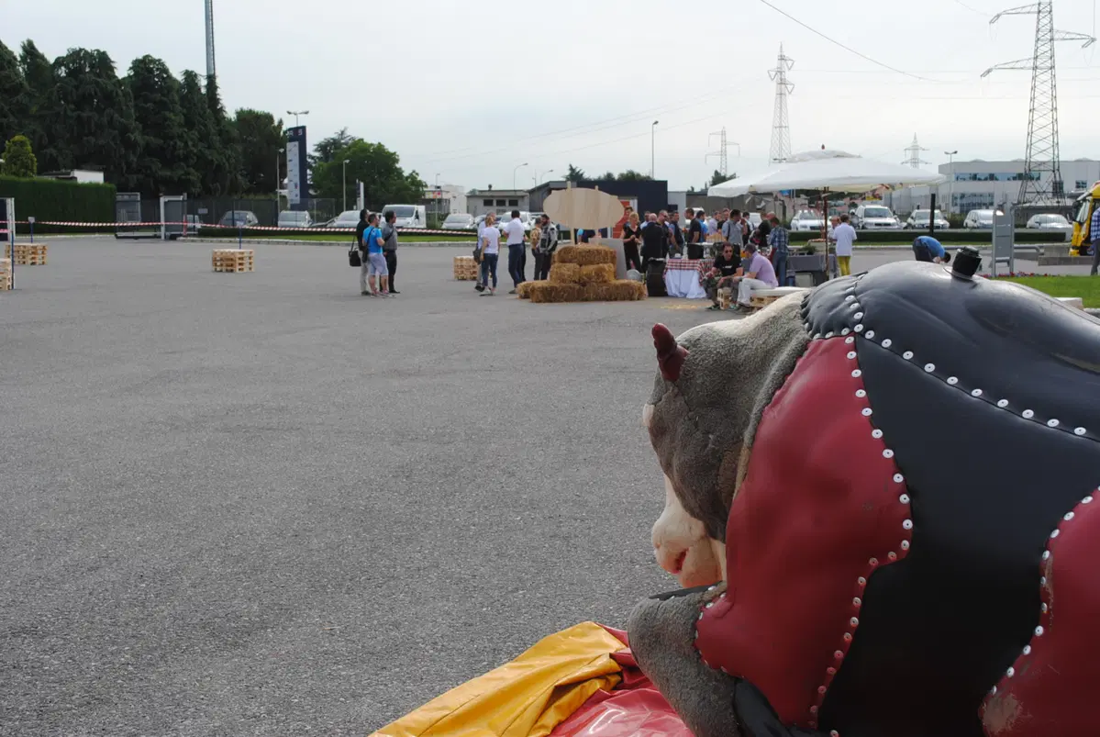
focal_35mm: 48
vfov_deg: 28.2
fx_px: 1469
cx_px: 550
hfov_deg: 41.1
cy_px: 368
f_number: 7.1
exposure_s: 1/200
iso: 100
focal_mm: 32
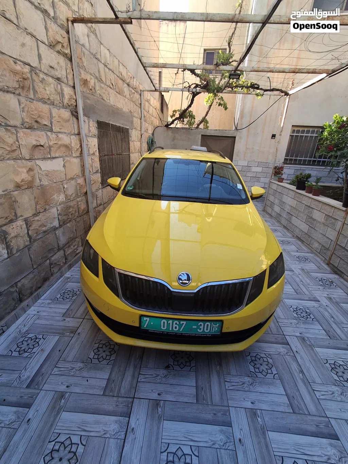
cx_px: 174
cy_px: 232
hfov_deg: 78.1
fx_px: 214
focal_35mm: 16
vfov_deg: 94.5
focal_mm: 1.64
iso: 40
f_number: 2.2
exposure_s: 1/100
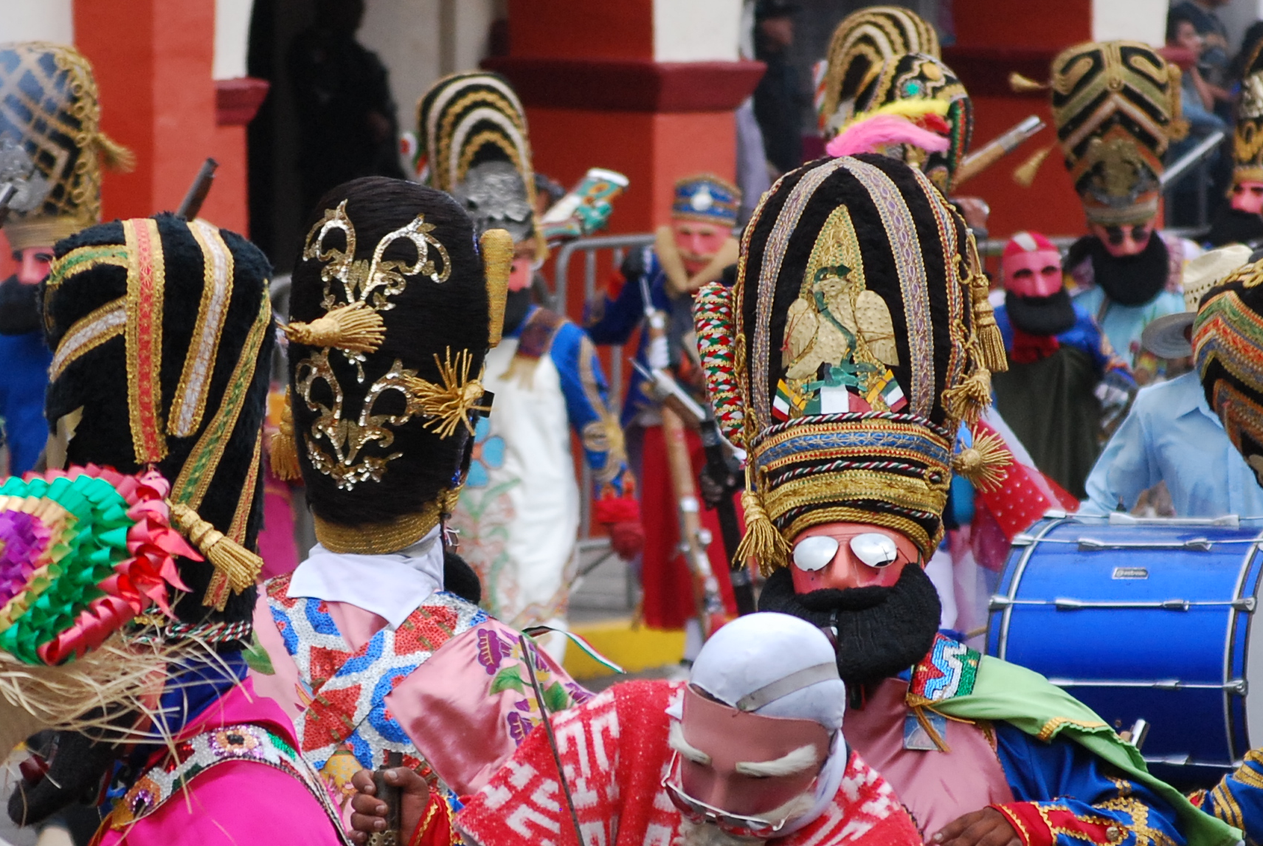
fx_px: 12153
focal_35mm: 346
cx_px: 462
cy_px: 625
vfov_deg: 4.0
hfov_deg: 5.9
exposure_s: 1/500
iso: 450
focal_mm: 102
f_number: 4.8
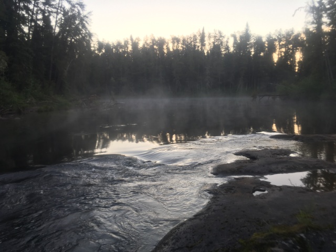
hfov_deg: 61.7
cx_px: 168
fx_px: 281
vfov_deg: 48.2
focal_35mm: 29
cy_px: 126
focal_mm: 4.15
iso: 25
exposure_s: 1/120
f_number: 2.2
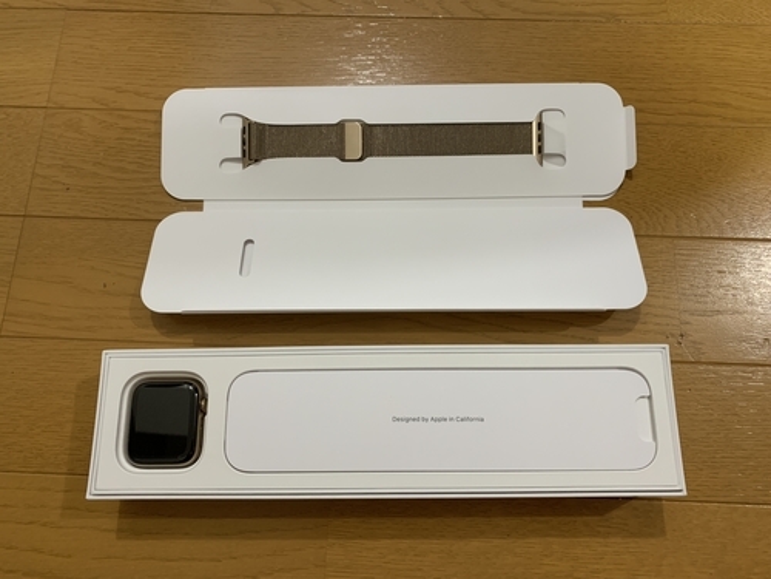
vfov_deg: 53.1
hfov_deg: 67.3
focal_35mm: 26
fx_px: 579
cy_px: 290
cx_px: 386
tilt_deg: -75.4
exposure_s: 1/50
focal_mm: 4.25
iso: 250
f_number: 1.8
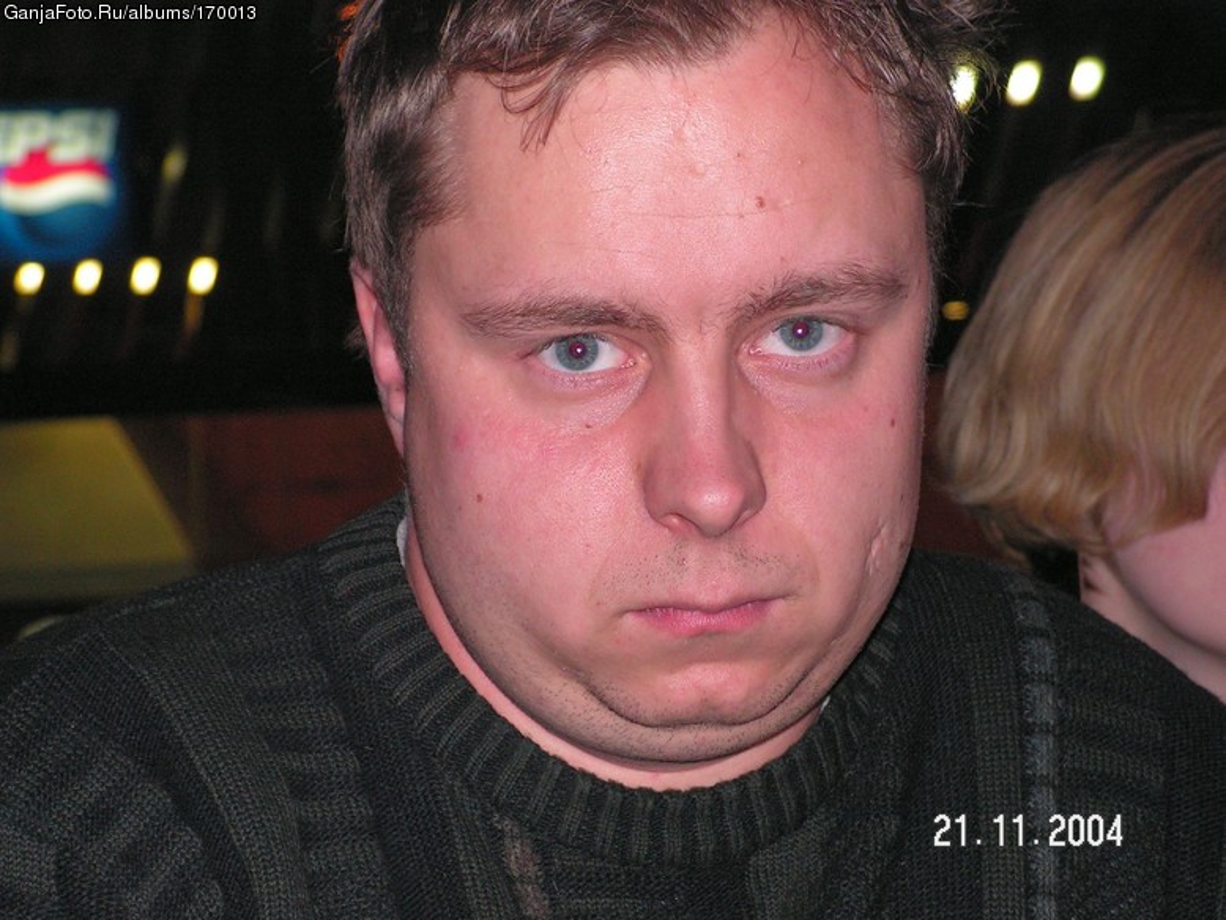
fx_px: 4003
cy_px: 460
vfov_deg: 13.1
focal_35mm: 113
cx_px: 613
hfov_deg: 17.4
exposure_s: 1/100
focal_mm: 18.9
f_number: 3.4
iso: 200
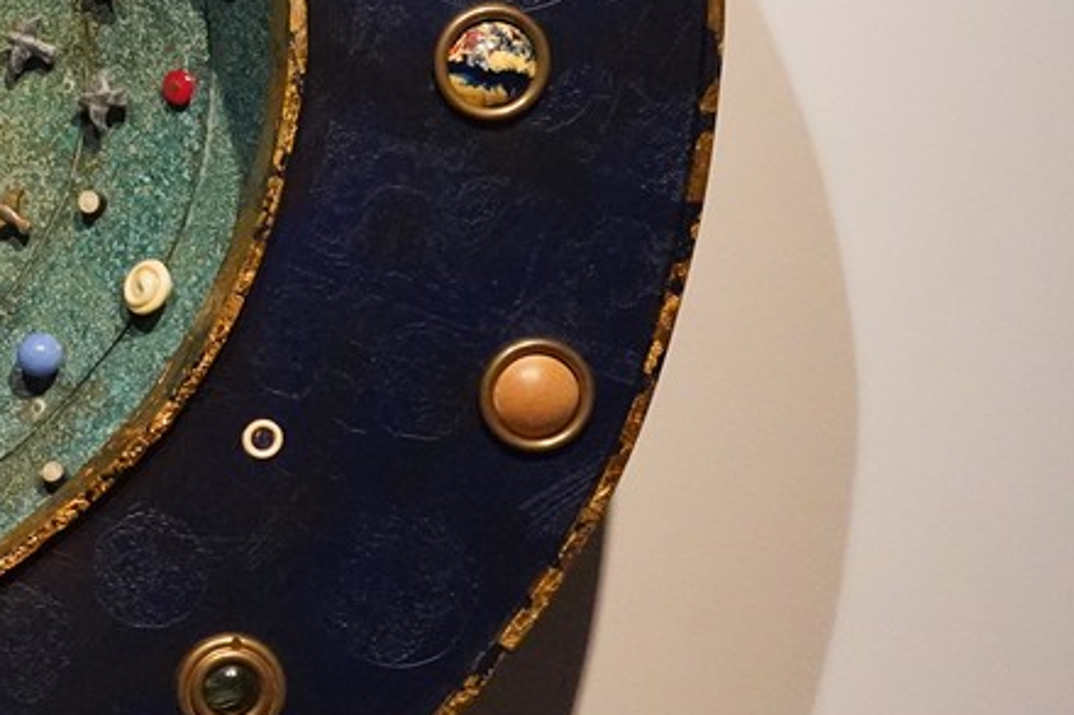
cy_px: 73
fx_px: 4473
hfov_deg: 13.2
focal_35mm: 150
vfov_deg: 9.1
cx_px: -298
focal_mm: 33
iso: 6400
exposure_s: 1/100
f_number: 10
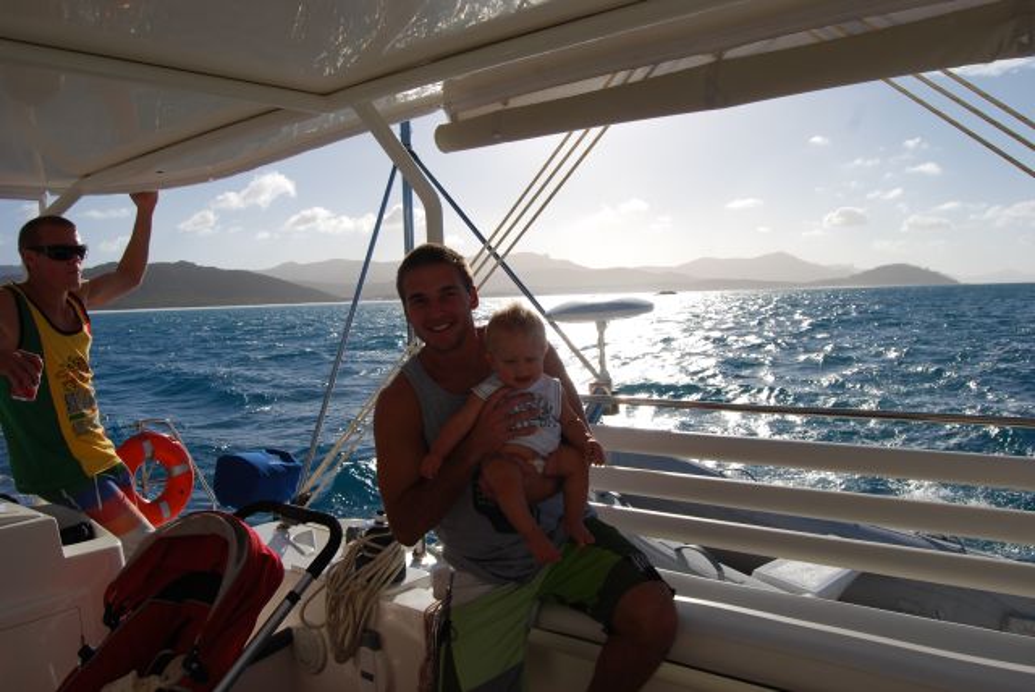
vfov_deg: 48.0
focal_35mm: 27
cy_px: 346
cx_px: 518
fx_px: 777
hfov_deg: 67.3
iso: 100
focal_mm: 18
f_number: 10
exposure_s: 1/400
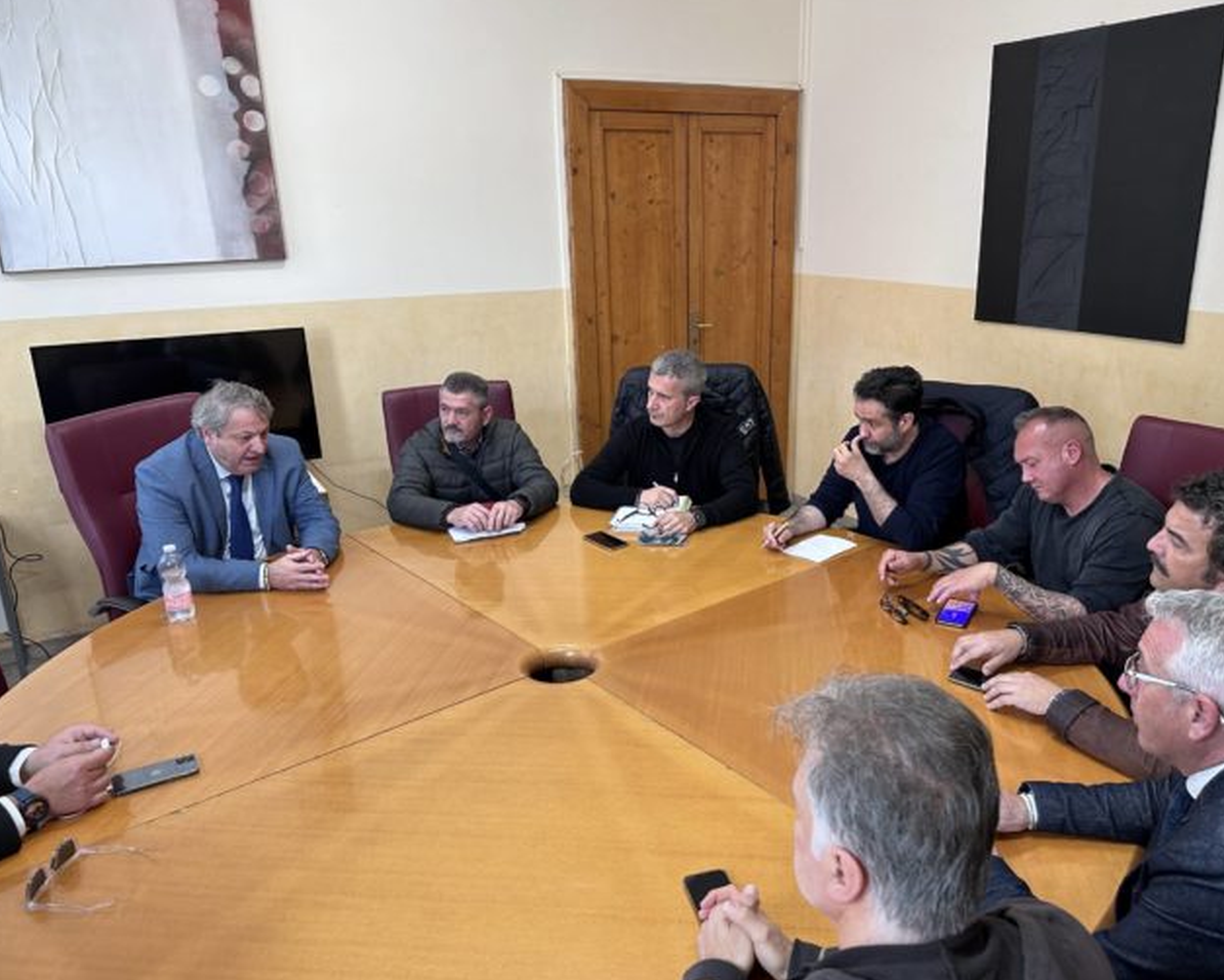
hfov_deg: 65.9
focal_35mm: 26
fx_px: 942
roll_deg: +0.7
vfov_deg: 55.0
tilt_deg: -19.8
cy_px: 496
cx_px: 666
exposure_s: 1/50
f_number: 1.78
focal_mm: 6.86
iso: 200
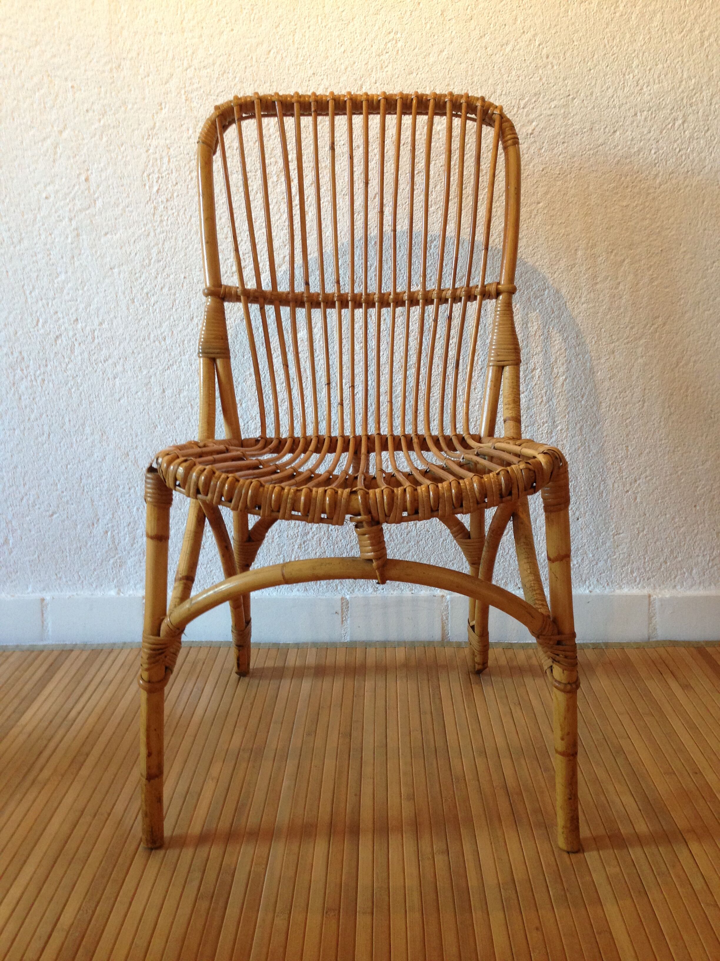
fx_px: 915
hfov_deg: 42.9
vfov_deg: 55.4
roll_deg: +1.5
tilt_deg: -10.6
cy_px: 480
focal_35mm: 33
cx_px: 360
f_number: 2.4
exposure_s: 1/20
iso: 125
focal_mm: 4.12
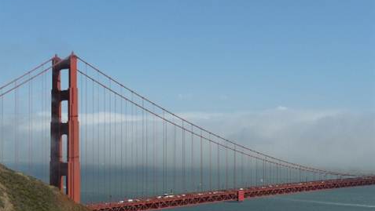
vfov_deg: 17.5
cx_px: 187
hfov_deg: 30.6
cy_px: 129
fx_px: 687
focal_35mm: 69
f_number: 7.1
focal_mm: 10.5
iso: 100
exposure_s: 1/500
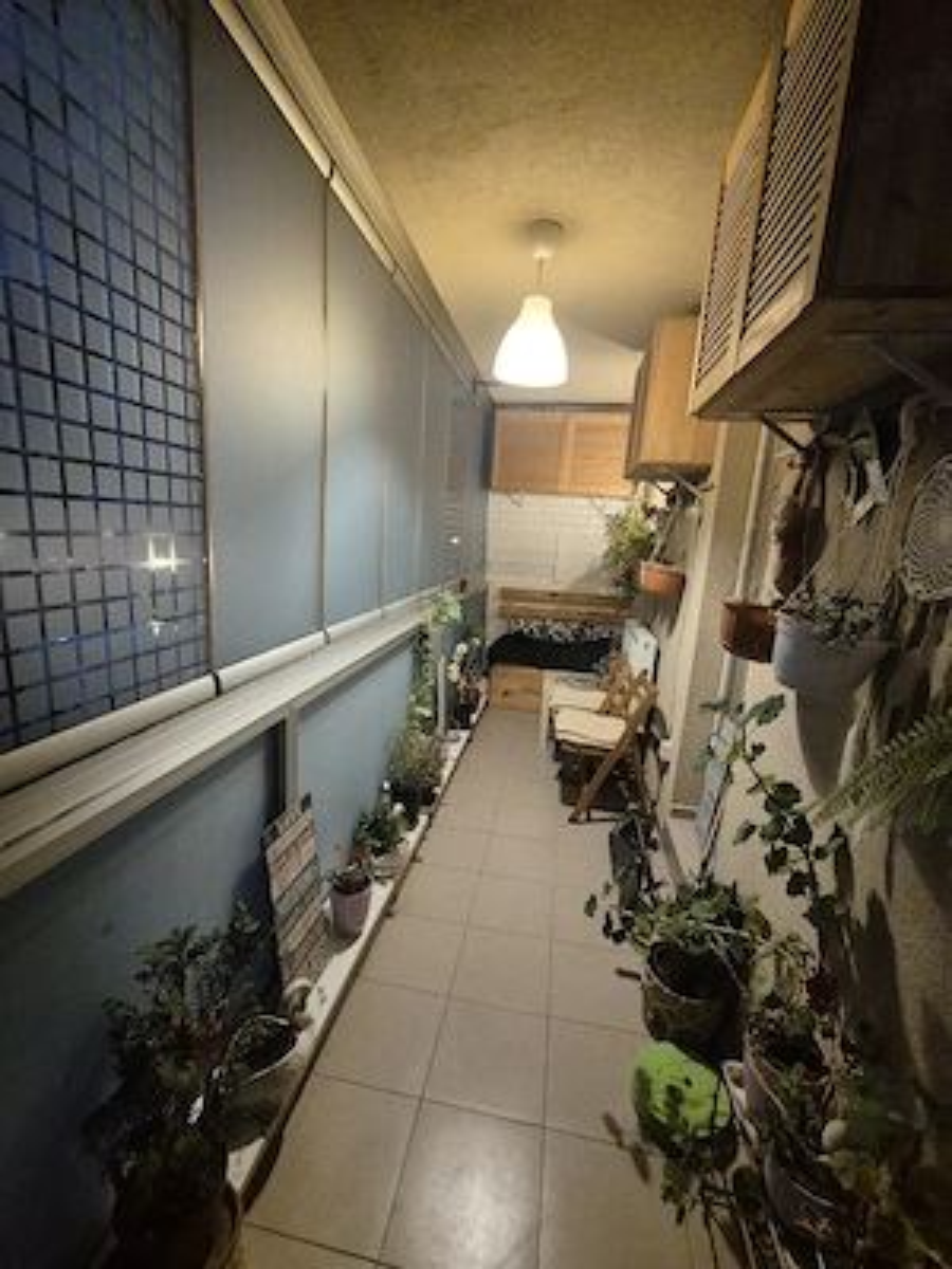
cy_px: 634
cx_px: 476
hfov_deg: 89.9
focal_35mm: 13
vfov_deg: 106.2
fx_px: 477
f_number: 2.2
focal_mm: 2.2
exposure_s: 1/50
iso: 1250
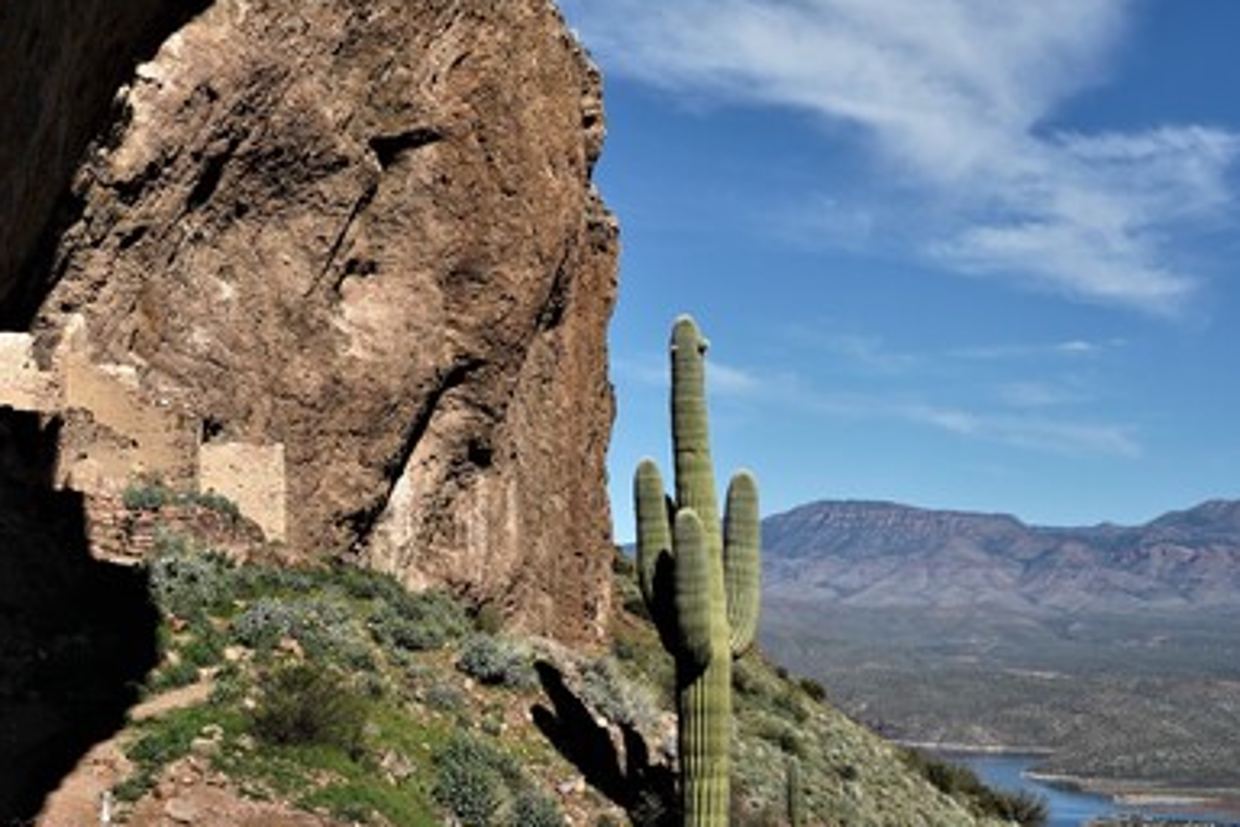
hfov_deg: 36.8
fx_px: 1860
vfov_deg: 24.8
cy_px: 234
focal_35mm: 54
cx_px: 507
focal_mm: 37
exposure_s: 1/50
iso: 100
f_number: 16
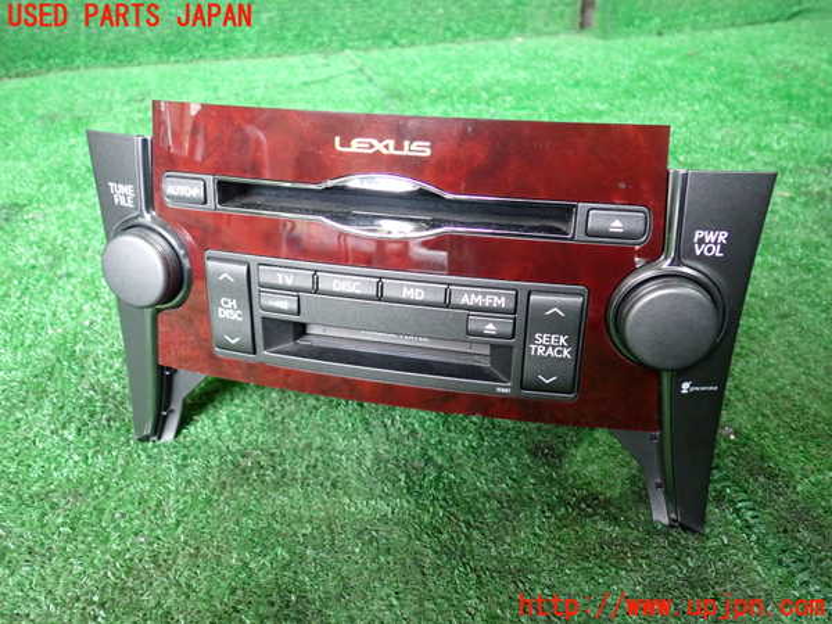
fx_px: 721
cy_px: 312
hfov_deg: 60.0
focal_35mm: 30
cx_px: 416
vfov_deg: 46.8
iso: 1000
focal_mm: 5.4
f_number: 2.3
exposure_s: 1/60
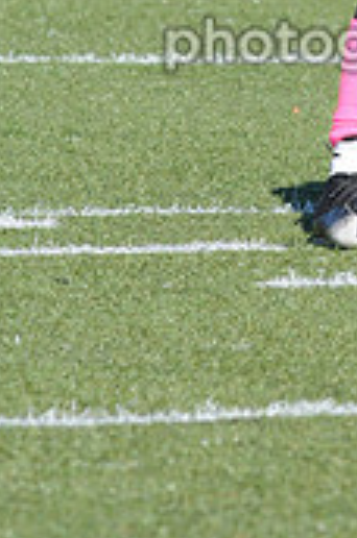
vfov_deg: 1.4
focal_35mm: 1517
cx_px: 565
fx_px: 22655
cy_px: -106
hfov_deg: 0.9
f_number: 7.1
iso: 200
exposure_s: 1/500
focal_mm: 300
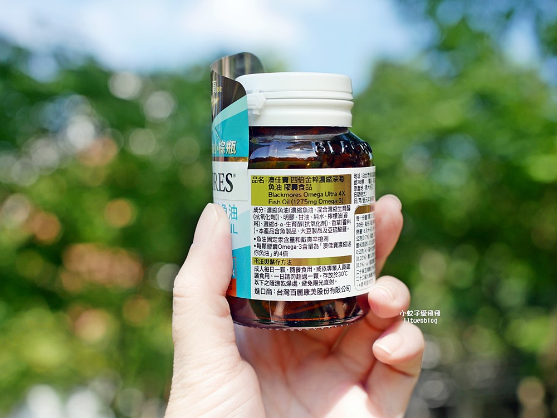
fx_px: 805
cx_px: 278
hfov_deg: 38.2
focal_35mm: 50
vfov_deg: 29.1
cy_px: 209
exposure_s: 1/1000
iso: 200
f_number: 2.8
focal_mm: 25
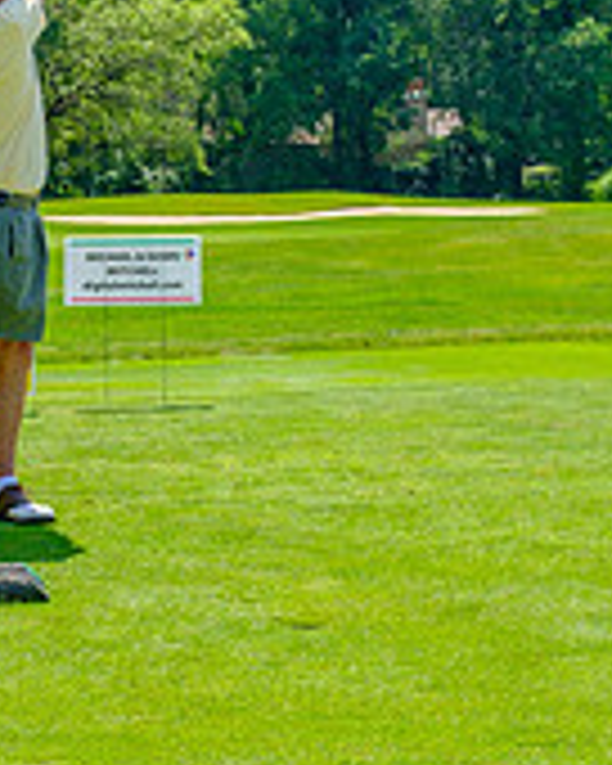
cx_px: 32
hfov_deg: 13.0
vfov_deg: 16.4
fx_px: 2649
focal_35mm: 117
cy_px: 279
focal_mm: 31.5
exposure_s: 1/250
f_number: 6.4
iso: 200
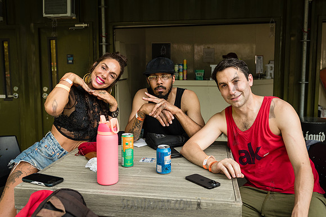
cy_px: 99
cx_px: 161
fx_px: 318
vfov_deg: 37.8
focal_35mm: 35
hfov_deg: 54.3
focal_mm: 27
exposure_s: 1/1600
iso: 800
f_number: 3.2
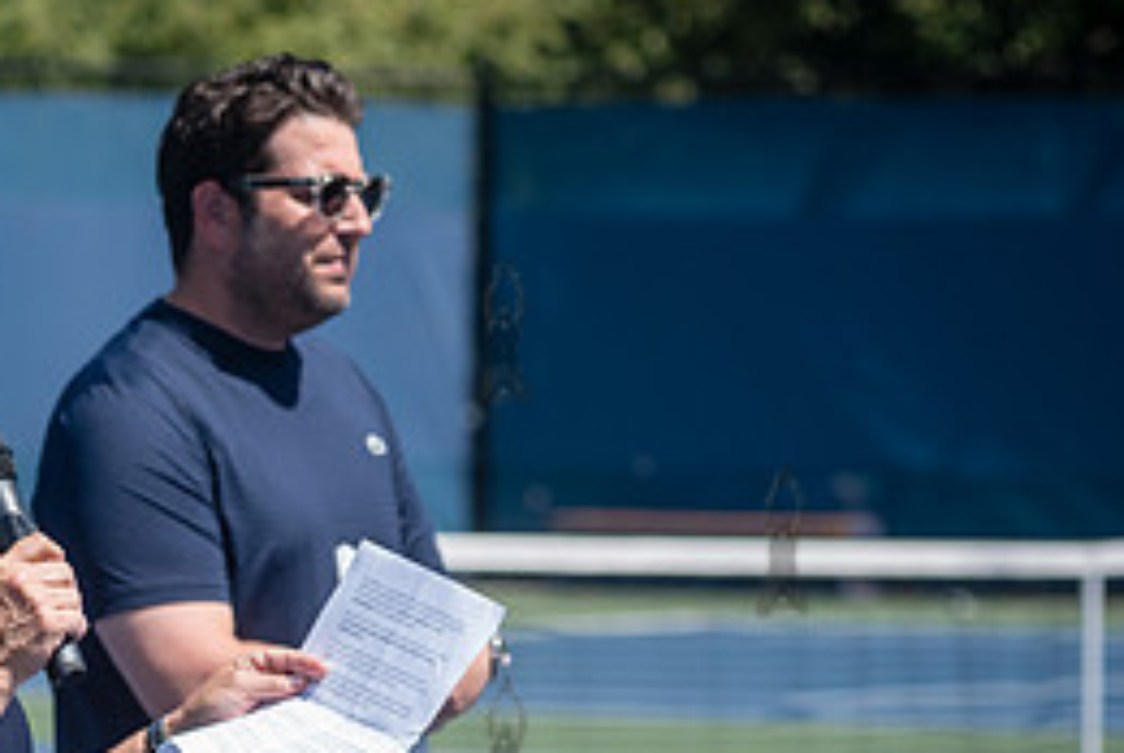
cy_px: 539
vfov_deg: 5.1
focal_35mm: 270
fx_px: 8439
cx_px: -56
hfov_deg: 7.6
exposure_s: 1/1250
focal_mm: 120
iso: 200
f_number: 4.5
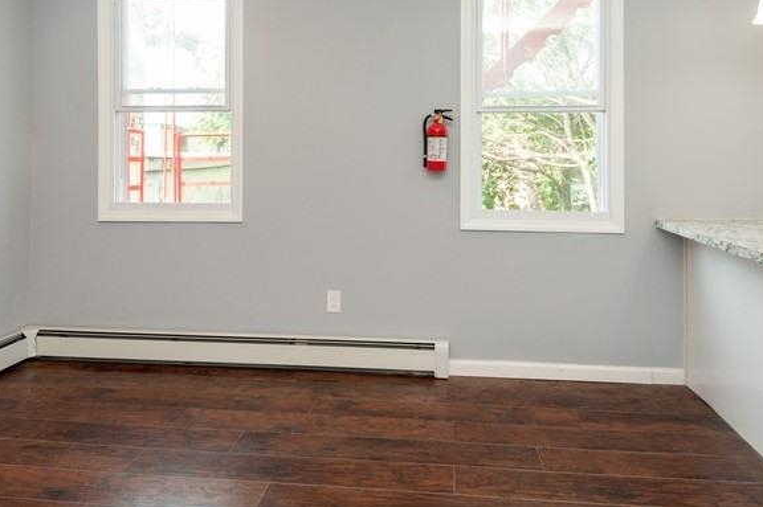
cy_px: 116
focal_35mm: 25
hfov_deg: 71.6
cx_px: 379
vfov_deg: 48.9
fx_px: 529
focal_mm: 16
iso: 200
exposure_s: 1/15
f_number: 8
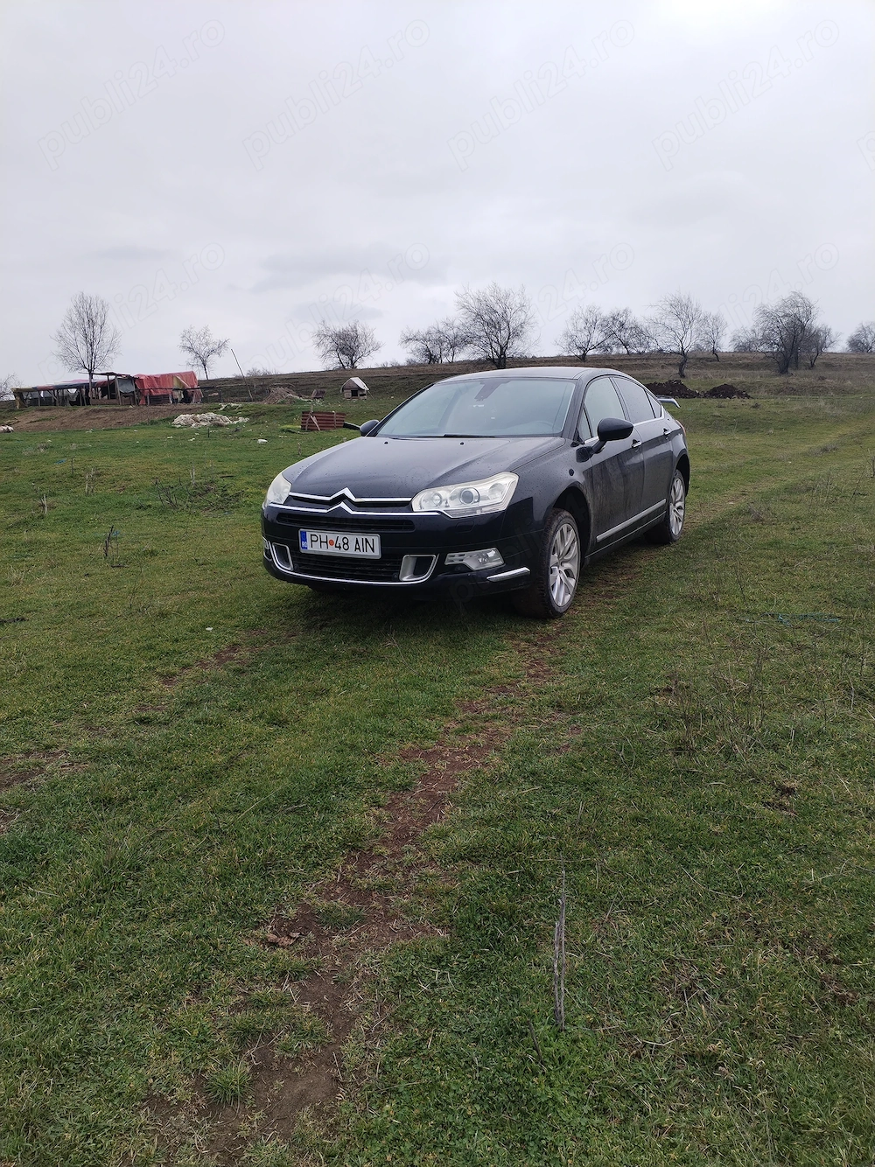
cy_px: 584
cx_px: 438
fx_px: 978
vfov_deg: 61.7
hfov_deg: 48.2
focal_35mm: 29
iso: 100
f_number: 1.8
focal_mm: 4.75
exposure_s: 1/256
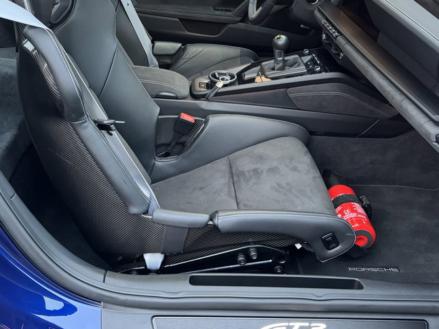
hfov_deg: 48.9
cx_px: 196
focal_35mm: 38
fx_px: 482
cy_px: 76
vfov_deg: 36.7
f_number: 1.78
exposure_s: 1/40
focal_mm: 6.86
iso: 800
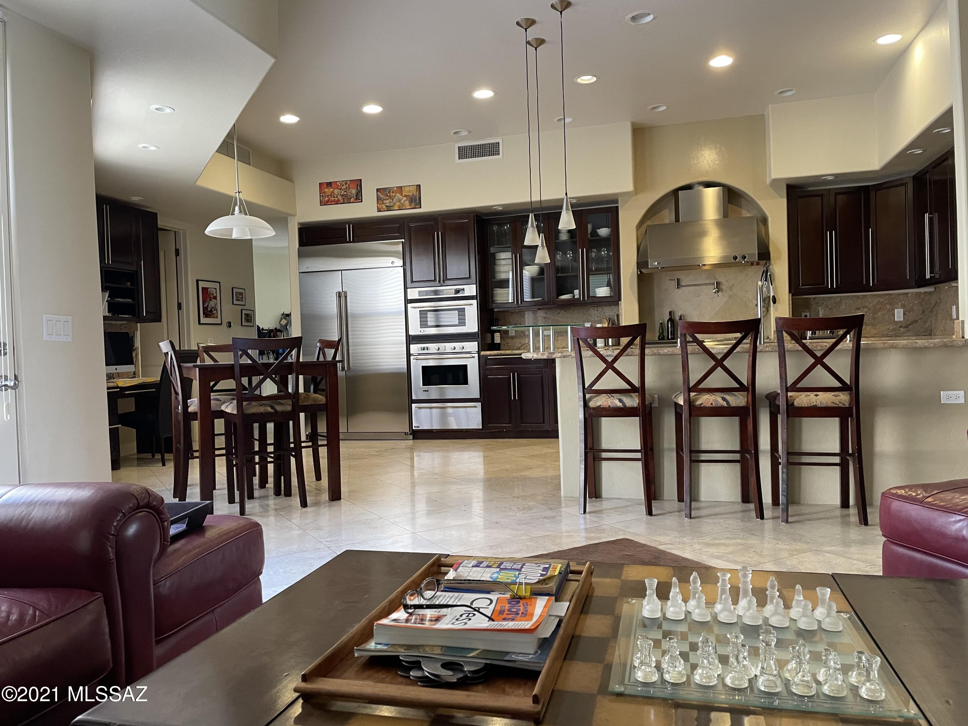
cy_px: 363
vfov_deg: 53.1
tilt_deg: -1.3
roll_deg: +1.9
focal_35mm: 26
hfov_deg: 67.3
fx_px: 727
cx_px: 484
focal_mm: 4.2
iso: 160
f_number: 1.6
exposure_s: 1/60
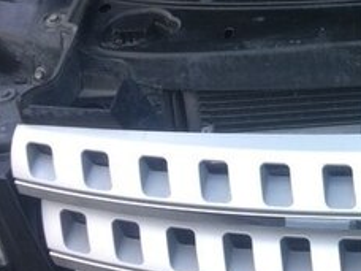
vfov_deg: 16.8
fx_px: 876
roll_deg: +2.3
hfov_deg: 21.5
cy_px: -52
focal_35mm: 84
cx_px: 443
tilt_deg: -30.9
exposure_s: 1/50
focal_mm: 4.15
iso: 40
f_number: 2.2
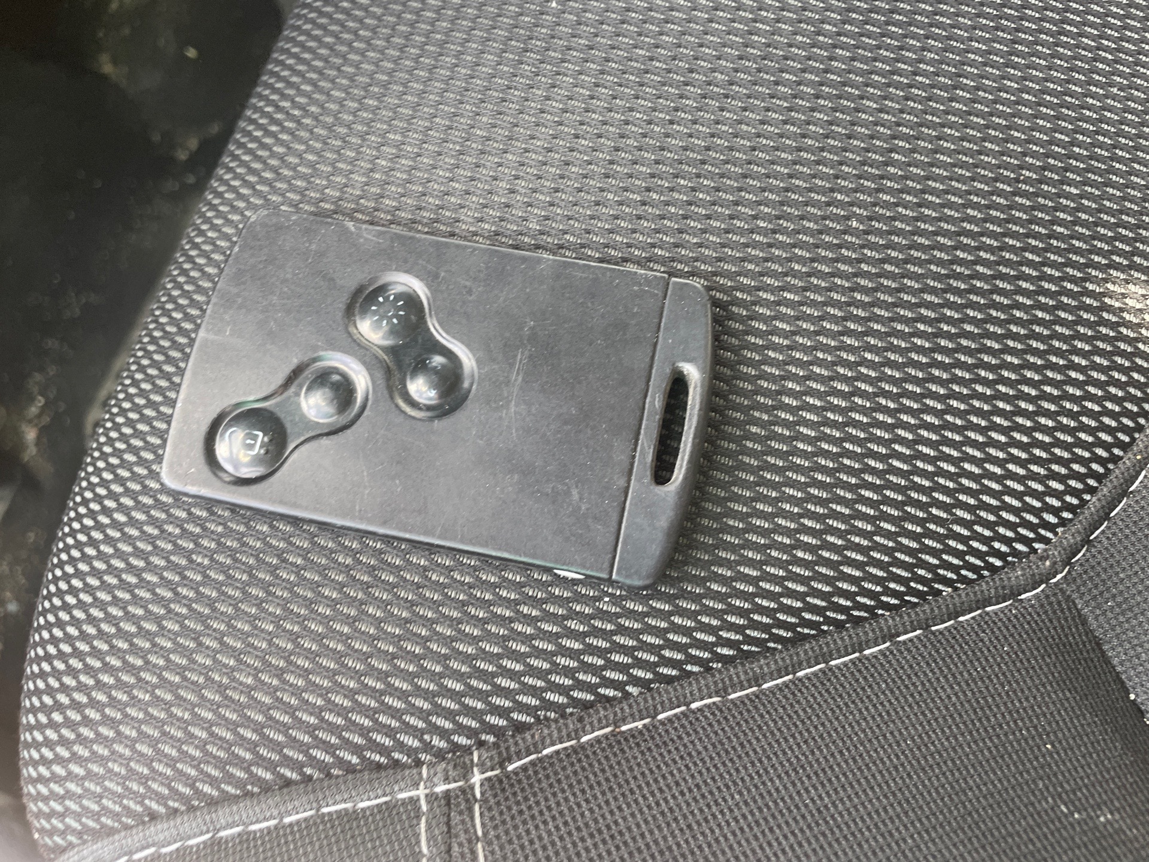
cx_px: 574
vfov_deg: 53.1
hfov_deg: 67.3
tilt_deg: -59.1
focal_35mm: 26
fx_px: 863
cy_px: 431
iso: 100
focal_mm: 4.2
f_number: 1.6
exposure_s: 1/121
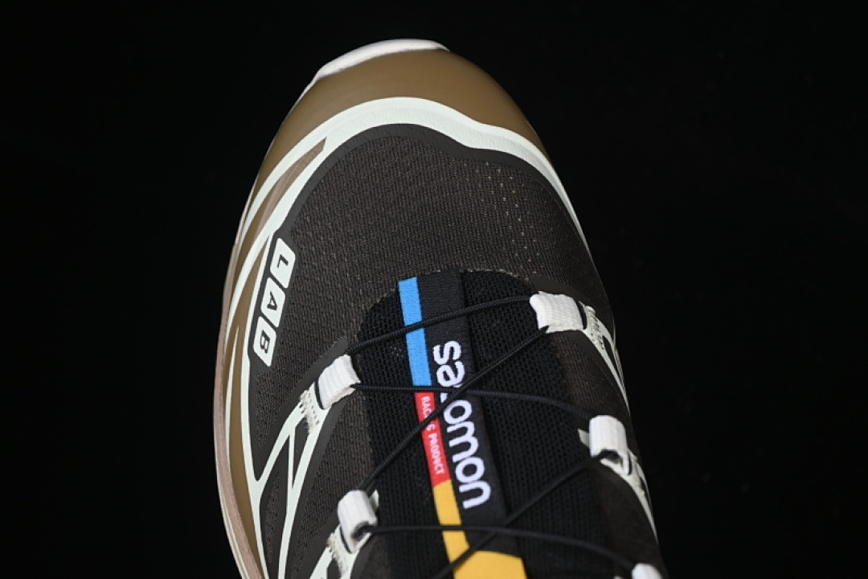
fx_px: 1808
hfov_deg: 27.0
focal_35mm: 75
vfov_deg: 18.2
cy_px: 290
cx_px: 434
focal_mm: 50
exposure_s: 1/60
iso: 160
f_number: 6.3
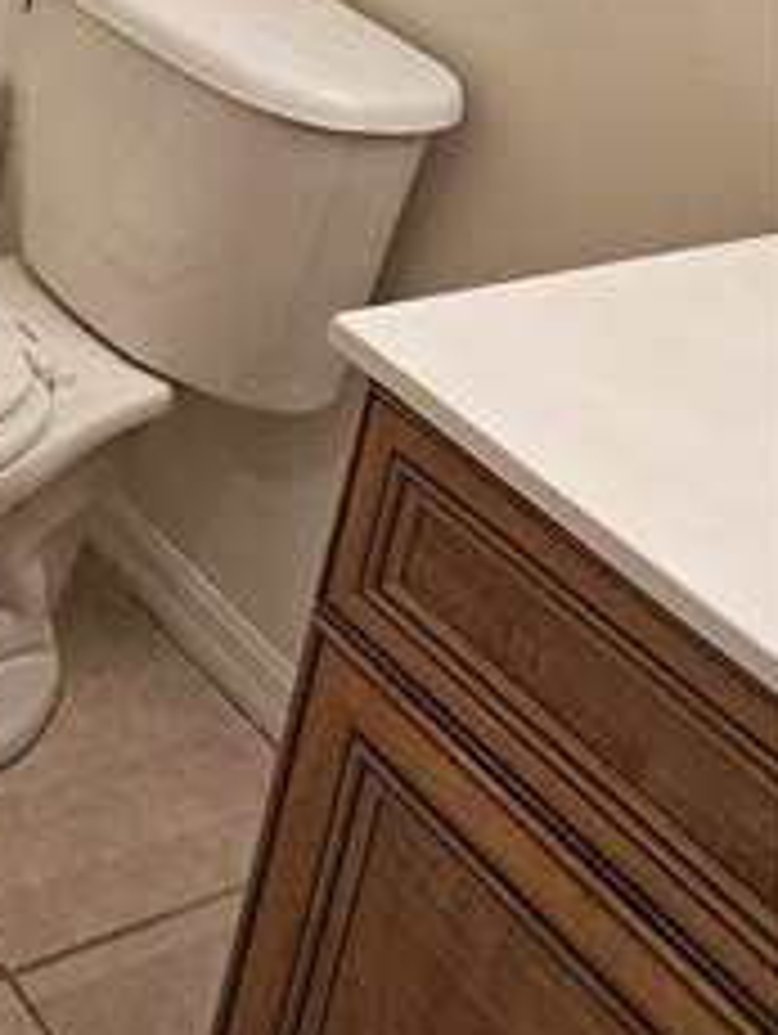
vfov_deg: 25.9
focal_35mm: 64
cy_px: -310
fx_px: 1914
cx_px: -283
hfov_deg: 20.6
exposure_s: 1/120
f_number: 1.8
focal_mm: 5.4
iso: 200
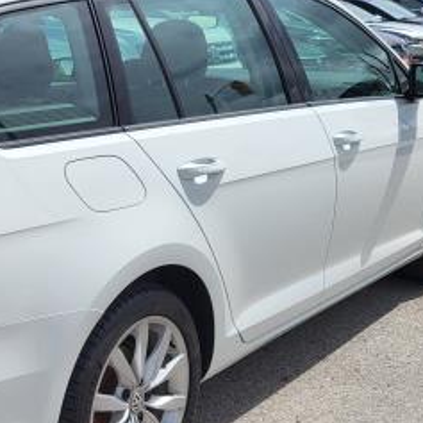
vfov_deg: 27.7
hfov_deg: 26.1
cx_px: -9
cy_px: 239
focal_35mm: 62
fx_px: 857
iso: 40
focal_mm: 5.4
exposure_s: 1/4481
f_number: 1.8
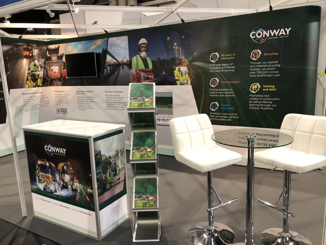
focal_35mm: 29
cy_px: 122
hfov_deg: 61.7
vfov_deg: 48.2
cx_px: 163
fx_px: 273
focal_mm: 3.99
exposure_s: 1/17
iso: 50
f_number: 1.8
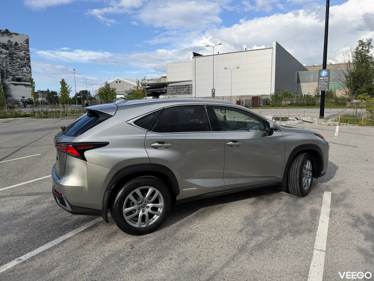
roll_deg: +0.5
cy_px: 140
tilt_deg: -5.5
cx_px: 187
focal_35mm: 24
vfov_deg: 56.8
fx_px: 259
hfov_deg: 71.6
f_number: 1.78
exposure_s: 1/3425
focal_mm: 6.76
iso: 80
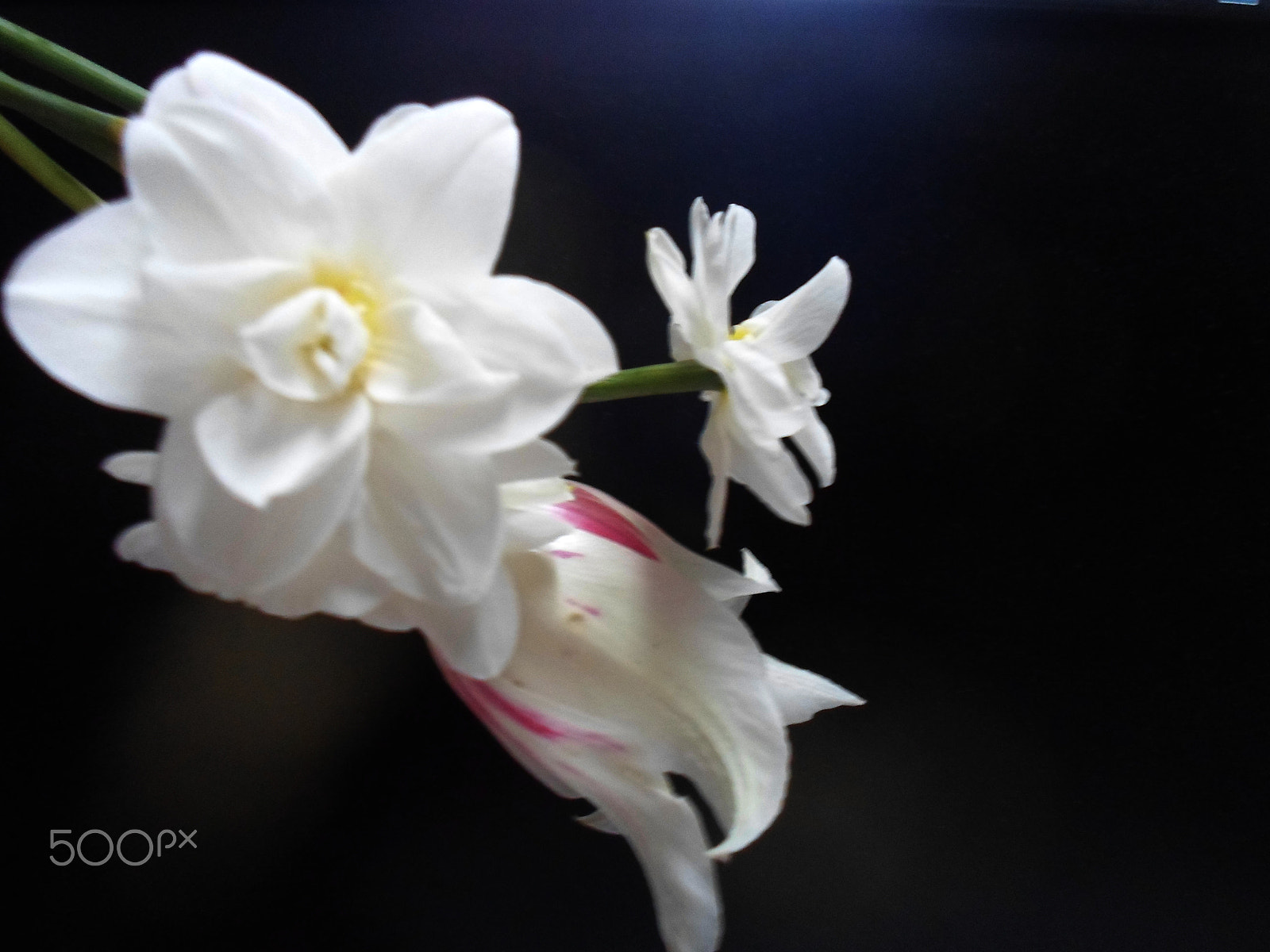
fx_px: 917
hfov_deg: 69.4
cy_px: 476
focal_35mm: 25
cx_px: 635
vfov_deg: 54.9
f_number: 2.5
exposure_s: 1/30
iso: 400
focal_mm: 4.5
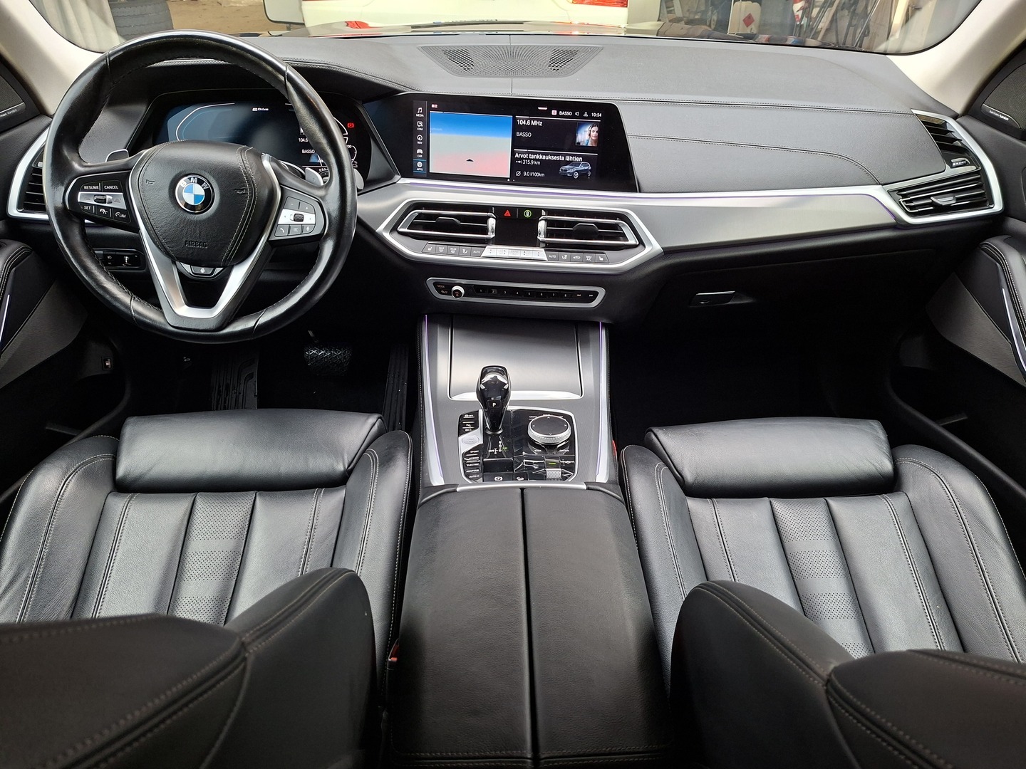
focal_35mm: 23
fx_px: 682
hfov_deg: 73.9
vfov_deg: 58.9
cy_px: 384
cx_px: 513
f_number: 1.8
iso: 200
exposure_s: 1/120
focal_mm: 5.54
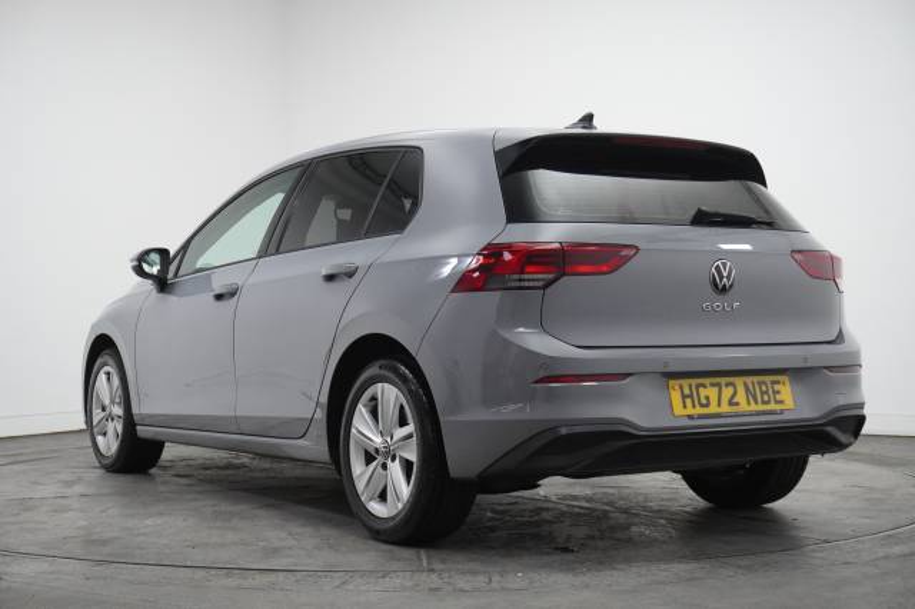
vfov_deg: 25.0
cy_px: 304
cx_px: 458
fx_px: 1372
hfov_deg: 36.9
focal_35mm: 54
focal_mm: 36
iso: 3200
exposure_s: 1/200
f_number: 5.6
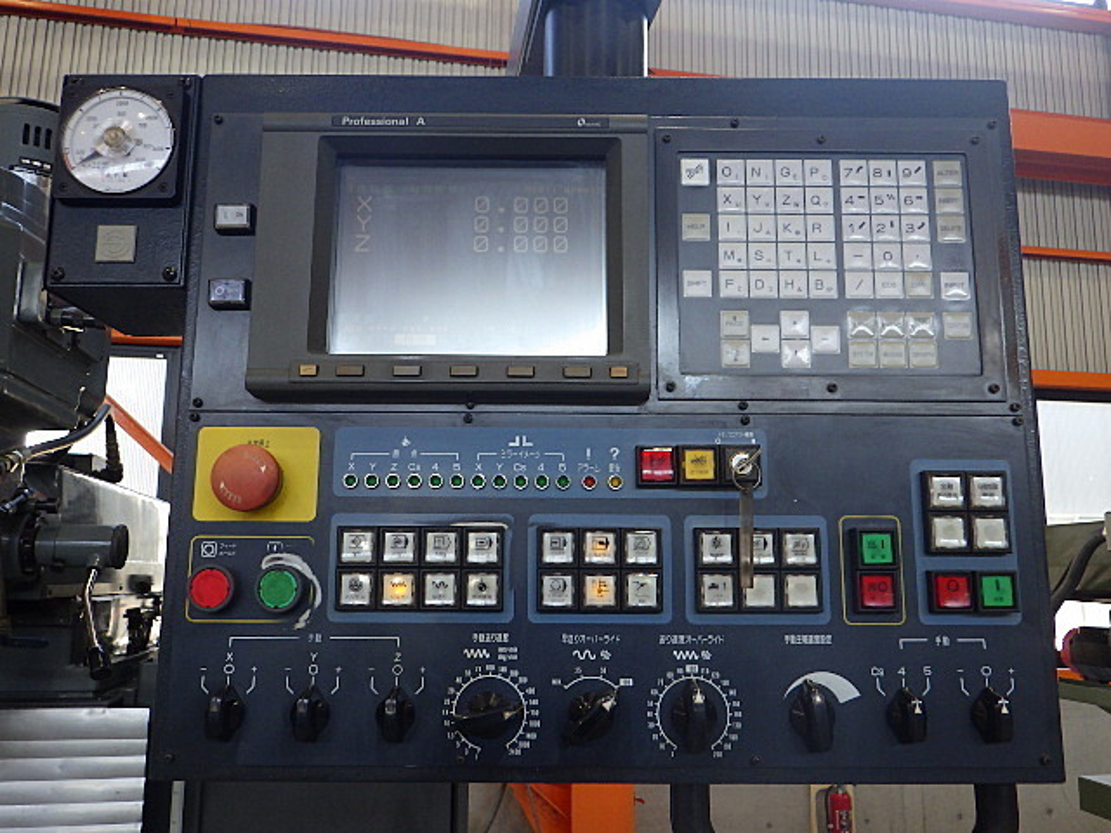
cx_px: 556
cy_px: 416
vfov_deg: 49.7
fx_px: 899
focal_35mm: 28
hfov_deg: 63.4
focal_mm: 5
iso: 250
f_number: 3.5
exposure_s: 1/45
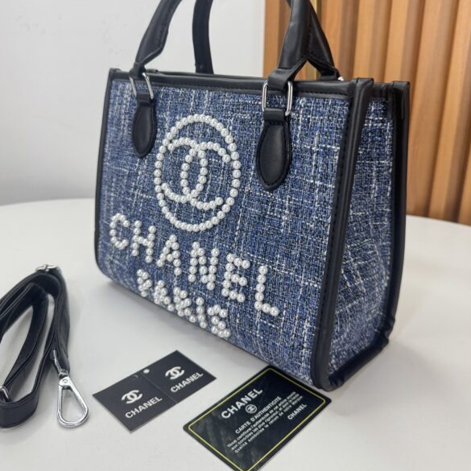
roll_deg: +0.3
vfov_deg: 55.4
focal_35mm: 29
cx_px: 235
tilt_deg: -17.5
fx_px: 446
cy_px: 197
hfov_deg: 55.6
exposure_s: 1/120
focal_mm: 6.76
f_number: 1.78
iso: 64
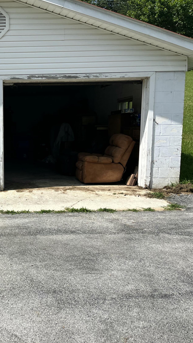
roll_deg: -0.9
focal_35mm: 38
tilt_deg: -5.9
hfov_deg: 28.2
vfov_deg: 52.8
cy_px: 171
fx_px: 346
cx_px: -24
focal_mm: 5.1
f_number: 1.6
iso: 50
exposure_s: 1/5319
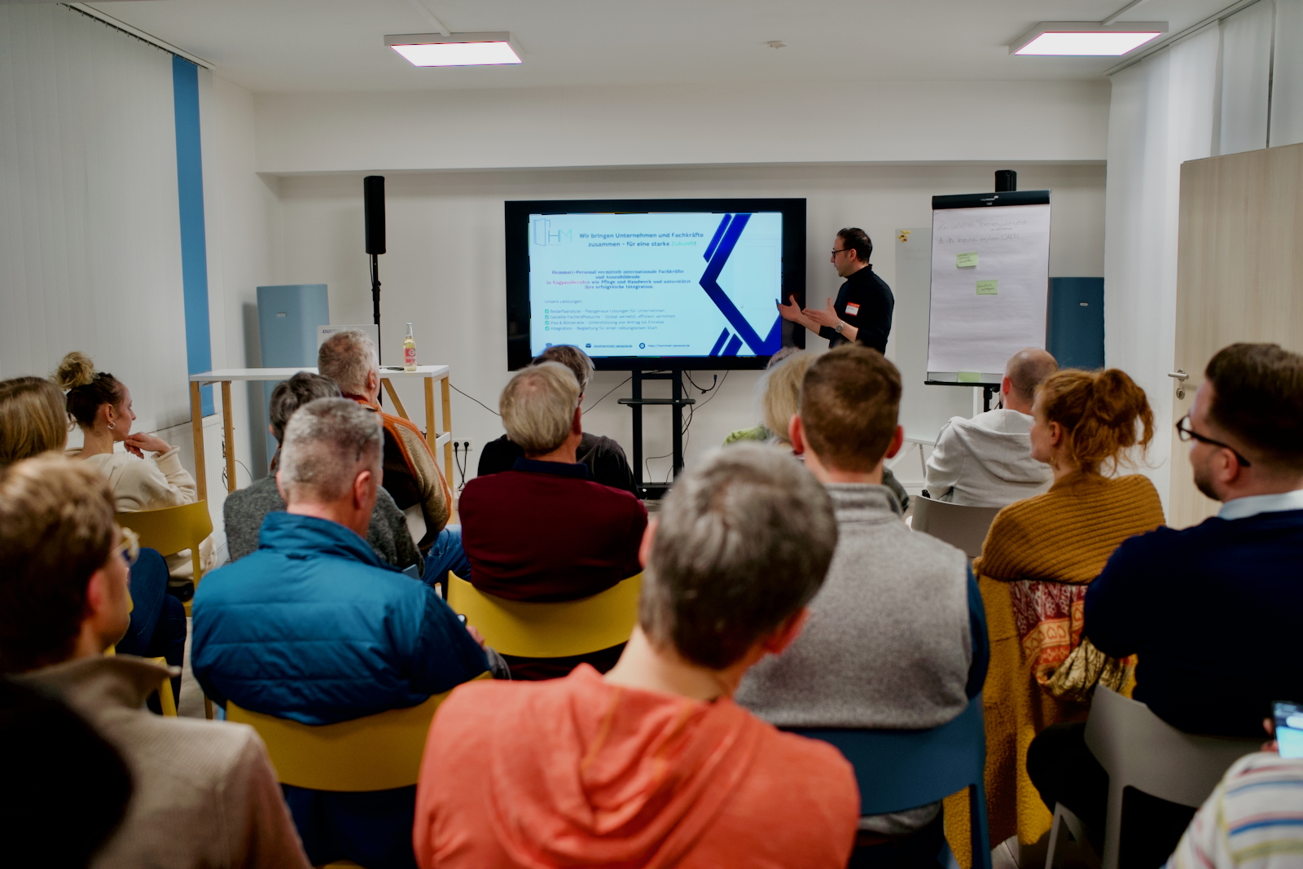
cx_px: 652
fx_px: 1267
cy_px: 434
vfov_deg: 37.9
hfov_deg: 54.4
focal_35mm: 35
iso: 400
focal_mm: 35
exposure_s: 1/80
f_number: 2.8
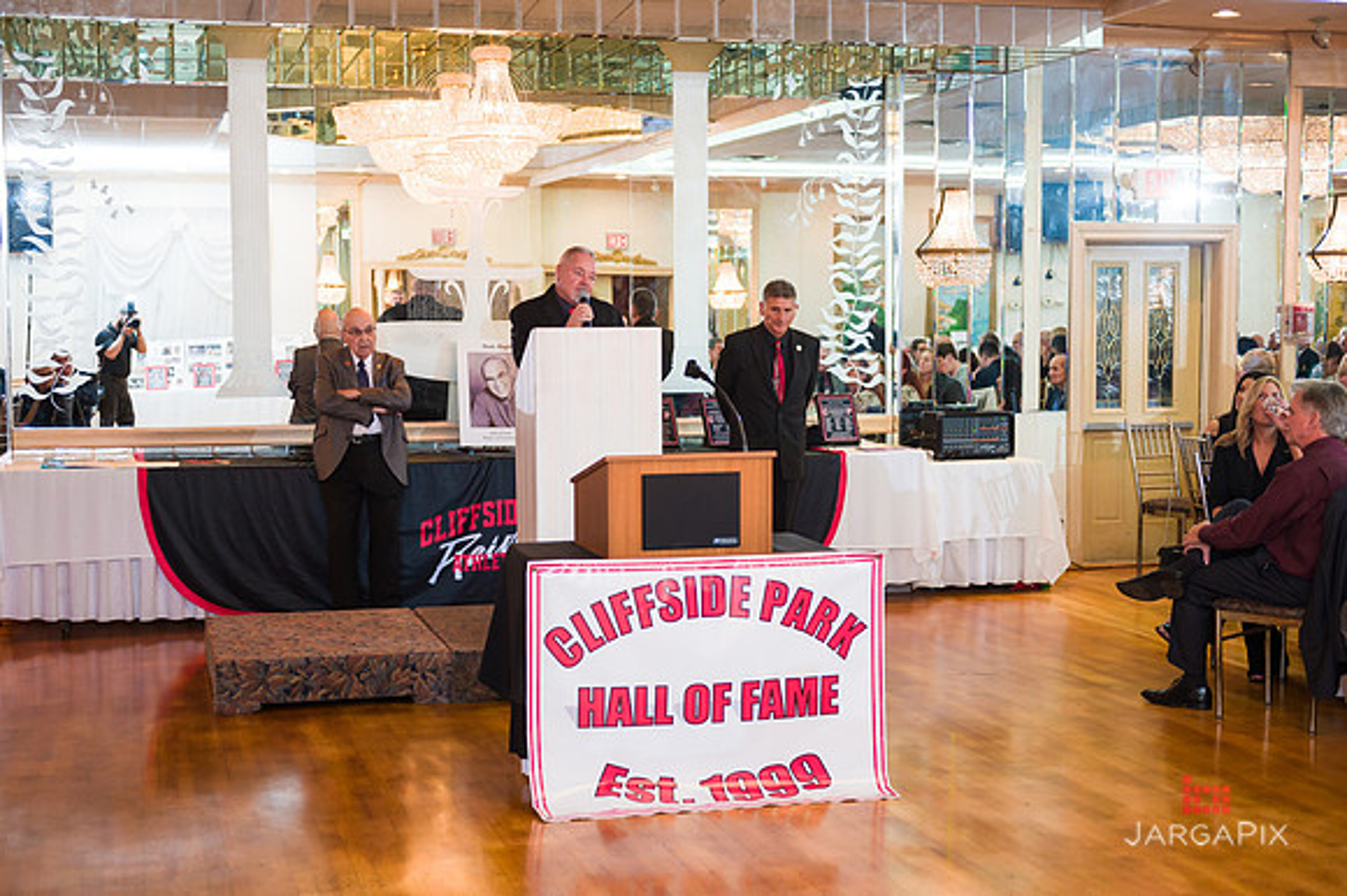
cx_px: 657
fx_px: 1881
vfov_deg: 26.8
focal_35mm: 50
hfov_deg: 39.4
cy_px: 441
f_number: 3.2
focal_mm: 48
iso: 1250
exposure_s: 1/200
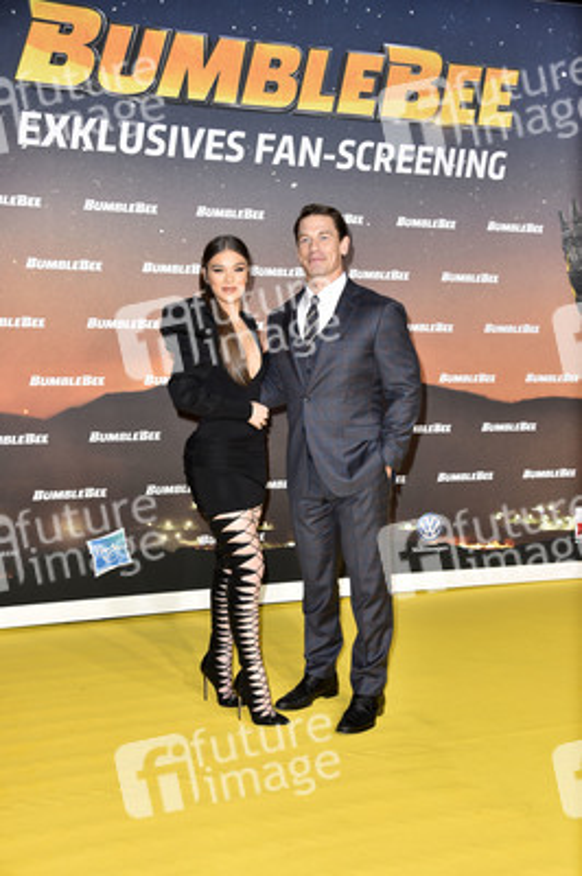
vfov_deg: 44.5
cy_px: 438
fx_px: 1069
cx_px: 291
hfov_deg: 30.5
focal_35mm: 44
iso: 400
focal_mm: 44
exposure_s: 1/250
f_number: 5.6
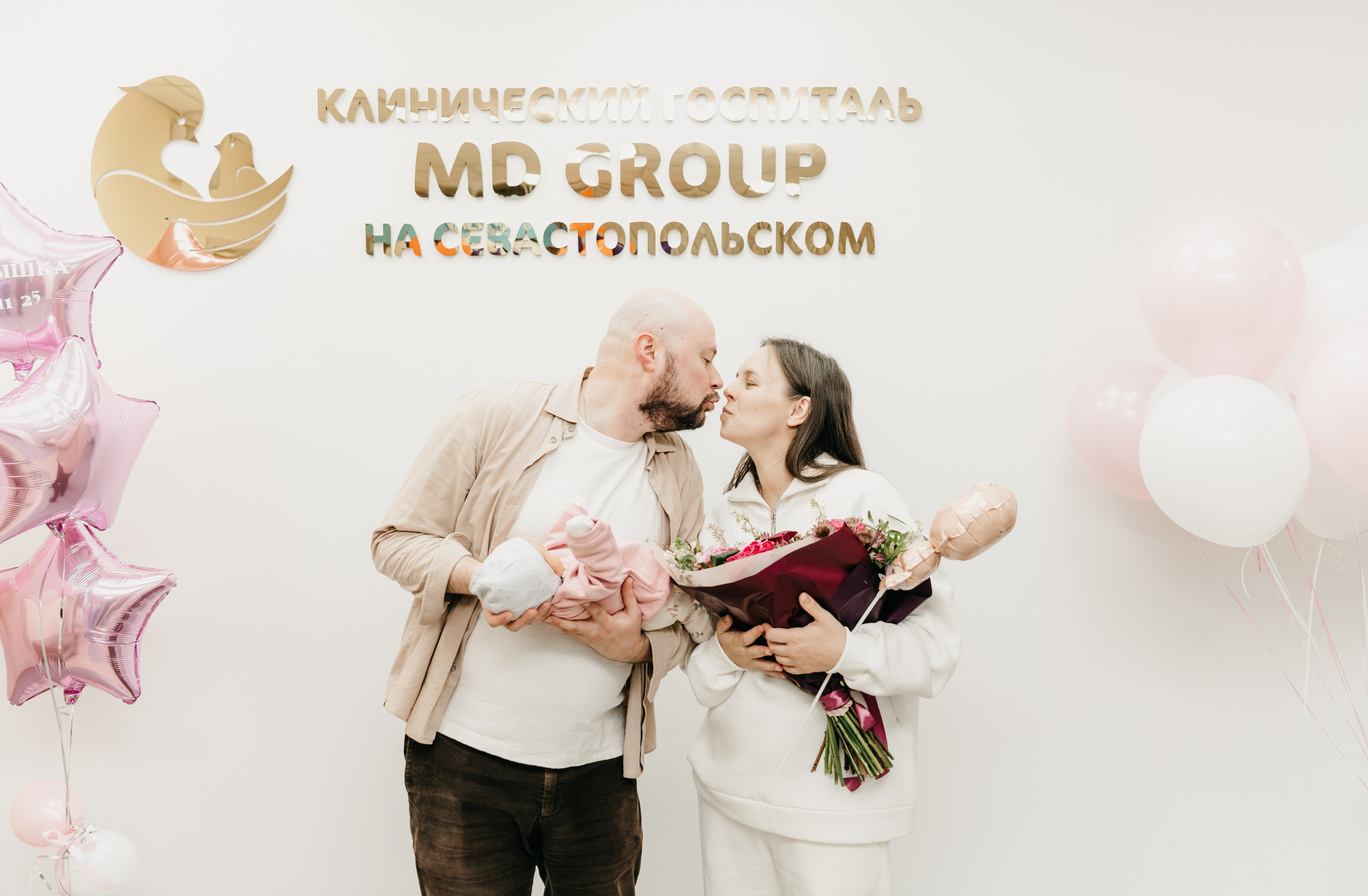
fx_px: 1320
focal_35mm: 35
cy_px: 448
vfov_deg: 37.5
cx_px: 684
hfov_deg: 54.8
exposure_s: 1/160
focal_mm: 34
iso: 250
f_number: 4
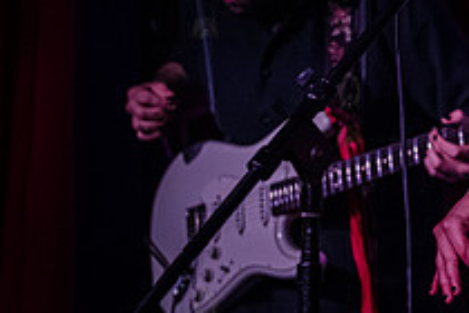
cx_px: 636
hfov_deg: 13.2
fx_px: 1941
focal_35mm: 149
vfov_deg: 9.2
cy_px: -1
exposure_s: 1/320
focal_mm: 54
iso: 16000
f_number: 3.2
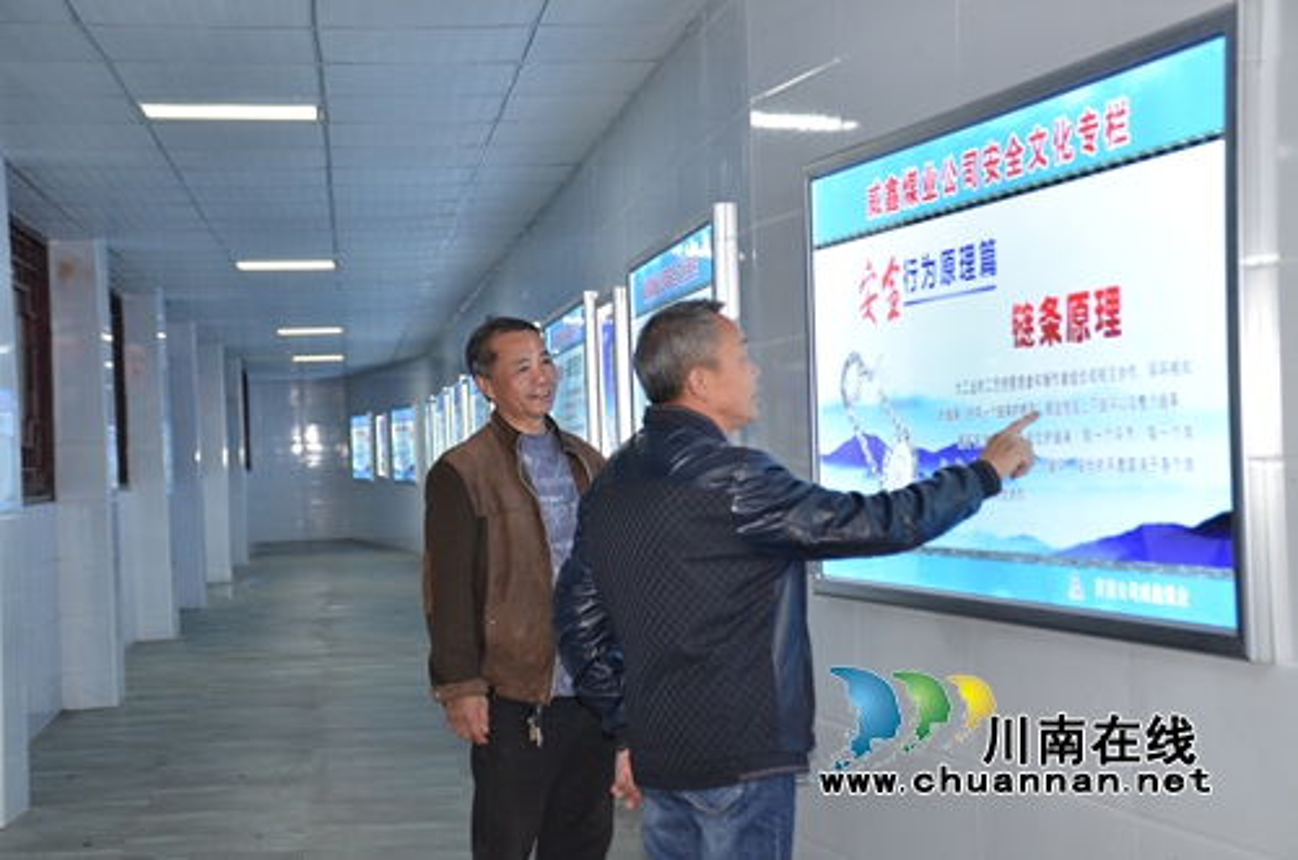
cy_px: 430
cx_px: 649
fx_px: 2159
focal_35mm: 60
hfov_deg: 33.5
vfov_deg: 22.5
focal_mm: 40
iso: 500
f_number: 4.5
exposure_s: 1/60
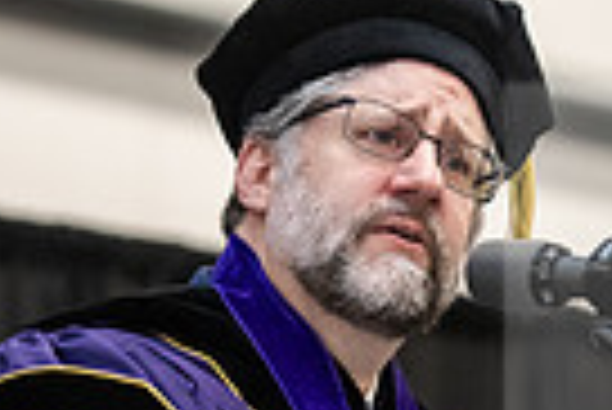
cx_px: 369
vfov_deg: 2.9
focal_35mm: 470
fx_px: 7998
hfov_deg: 4.4
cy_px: 629
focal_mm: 110
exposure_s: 1/200
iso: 3200
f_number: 3.5
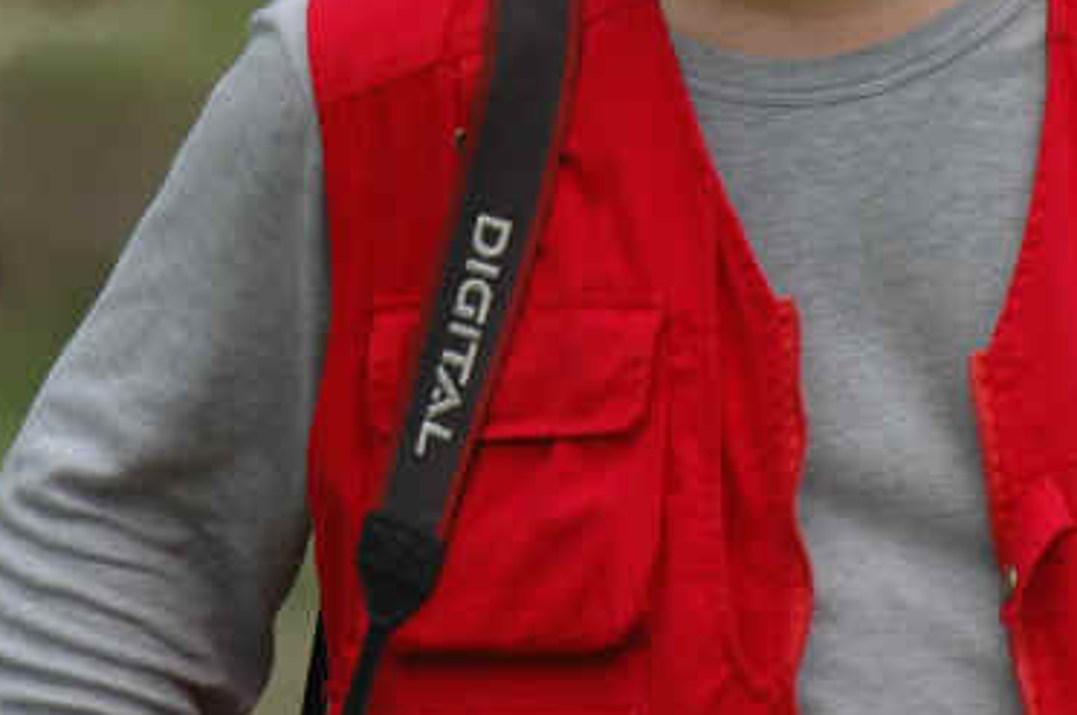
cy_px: 45
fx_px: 49387
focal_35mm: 1653
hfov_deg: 1.2
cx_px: 605
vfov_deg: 0.8
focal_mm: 400
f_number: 6
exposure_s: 1/320
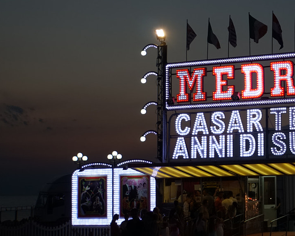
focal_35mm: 88
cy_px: 96
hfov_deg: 20.7
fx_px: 768
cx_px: 328
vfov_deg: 17.4
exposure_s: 1/250
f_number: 4
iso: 640
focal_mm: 28
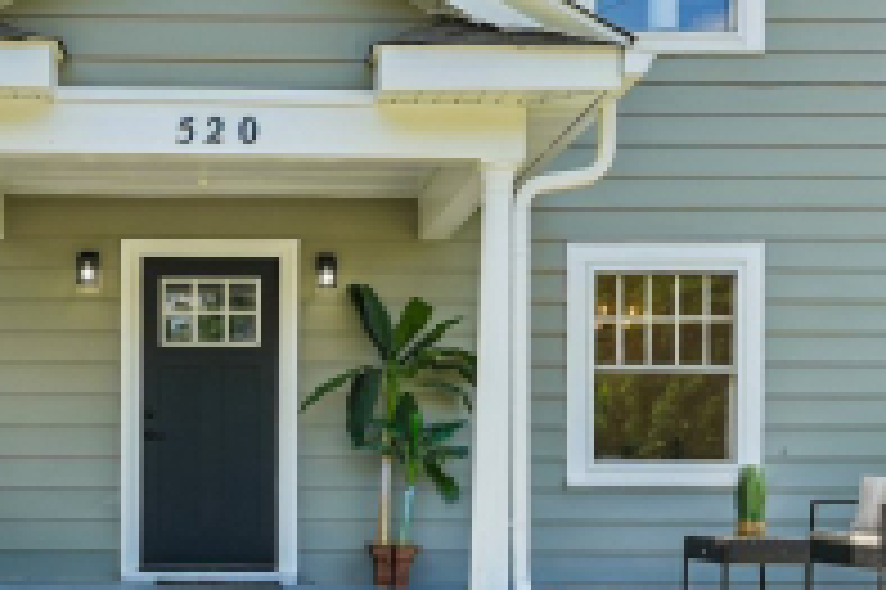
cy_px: 149
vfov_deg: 22.0
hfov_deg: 32.3
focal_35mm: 61
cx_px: 225
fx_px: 1500
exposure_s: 1/125
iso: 100
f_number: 8
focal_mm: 16
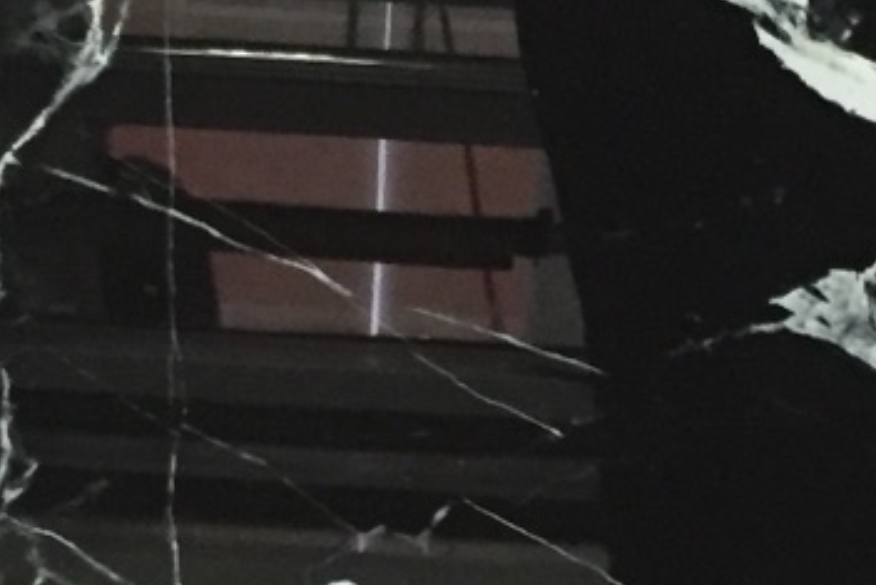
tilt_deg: -23.8
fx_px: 3335
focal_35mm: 137
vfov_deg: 10.0
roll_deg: -3.4
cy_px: 396
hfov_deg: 14.9
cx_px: 645
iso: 250
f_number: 2.2
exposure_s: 1/17
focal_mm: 4.15
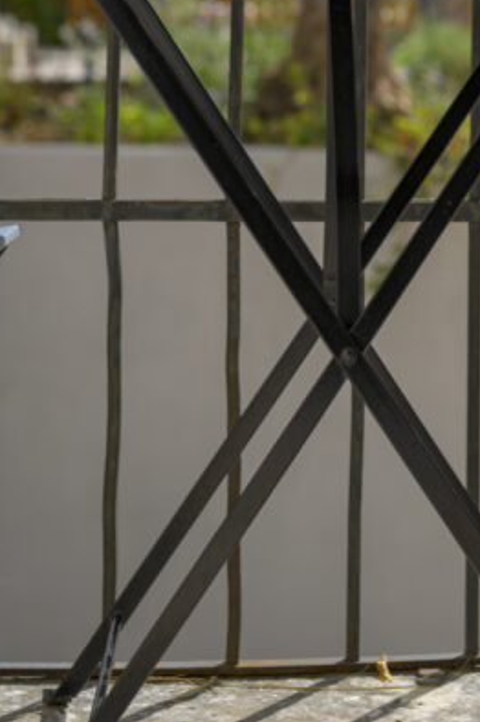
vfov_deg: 15.3
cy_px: -101
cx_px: 563
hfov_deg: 10.4
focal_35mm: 130
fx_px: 2604
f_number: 3.2
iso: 100
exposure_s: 1/1600
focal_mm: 50
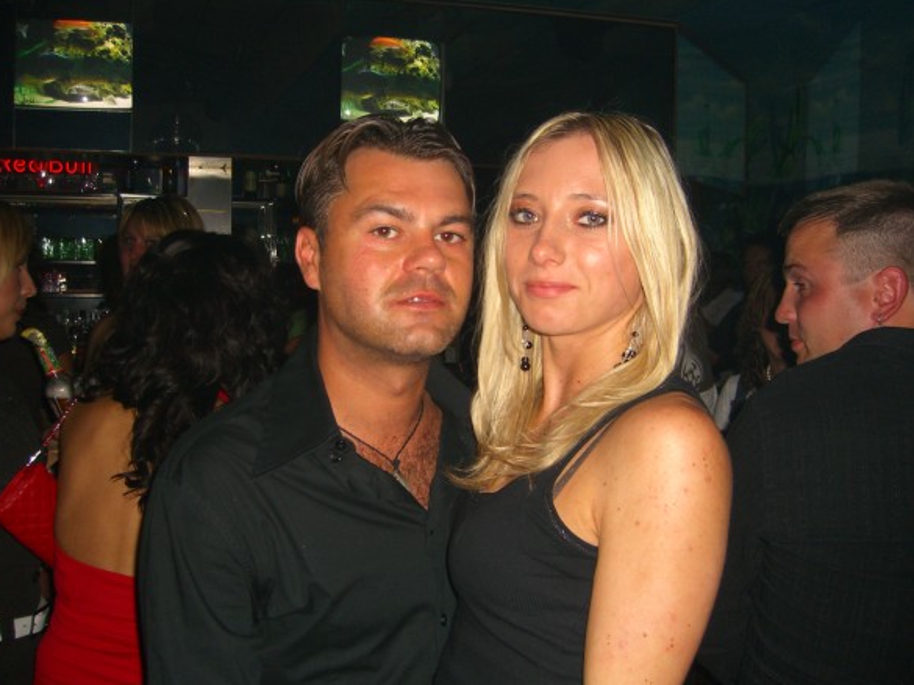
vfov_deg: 36.8
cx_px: 447
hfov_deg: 47.9
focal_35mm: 39
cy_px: 349
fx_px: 1029
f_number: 2.8
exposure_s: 1/60
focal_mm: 7.9
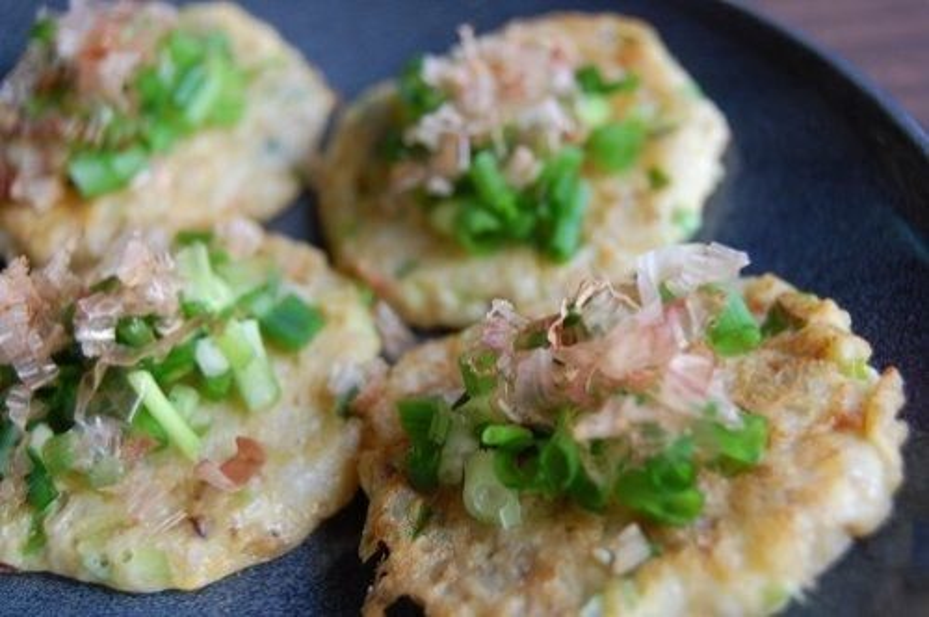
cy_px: 308
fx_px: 1353
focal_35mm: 52
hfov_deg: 37.9
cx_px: 464
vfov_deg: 25.7
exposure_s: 1/30
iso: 720
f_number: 4.8
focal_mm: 35
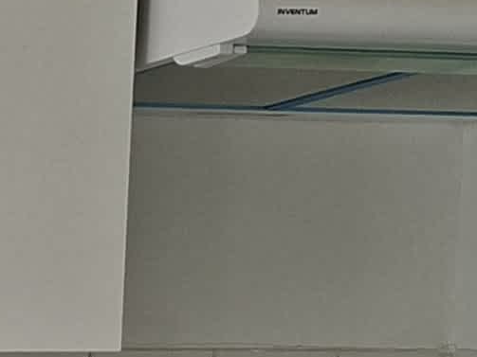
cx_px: -857
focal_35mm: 183
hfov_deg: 9.1
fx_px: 2521
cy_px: 595
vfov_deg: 7.9
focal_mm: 5.5
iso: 50
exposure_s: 1/204
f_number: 1.8
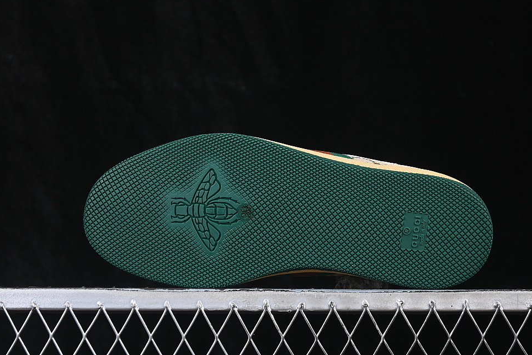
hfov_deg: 24.2
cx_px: 287
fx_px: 1241
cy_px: 166
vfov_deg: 16.3
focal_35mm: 84
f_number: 6.3
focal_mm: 50
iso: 160
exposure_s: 1/60
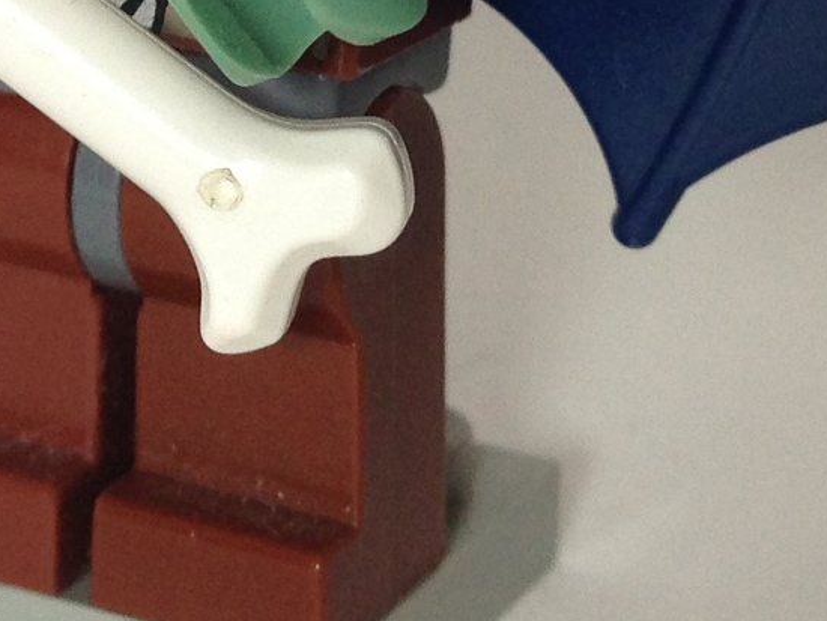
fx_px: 3585
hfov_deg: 13.1
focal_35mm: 150
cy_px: -276
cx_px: 162
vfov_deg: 9.6
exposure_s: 1/60
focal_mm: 4.13
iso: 64
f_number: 2.4
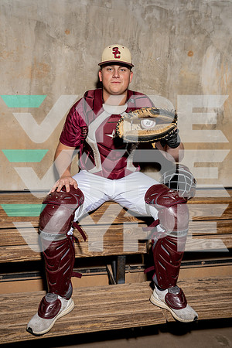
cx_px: 116
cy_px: 174
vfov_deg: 57.2
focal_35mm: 33
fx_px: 319
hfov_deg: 40.0
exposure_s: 1/250
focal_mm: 33
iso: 250
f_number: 8
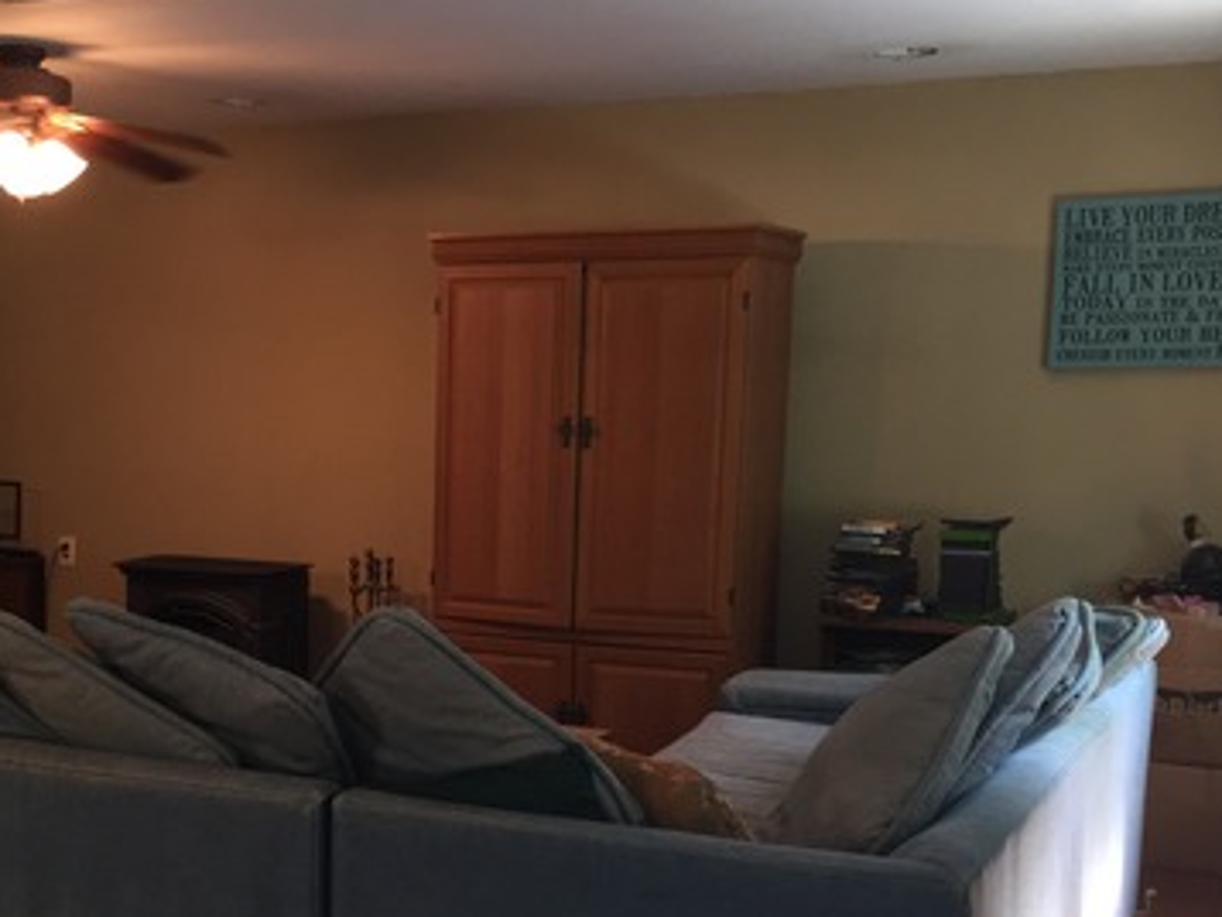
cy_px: 695
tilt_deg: -9.4
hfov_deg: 36.0
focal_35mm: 52
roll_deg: -0.7
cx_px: 315
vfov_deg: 27.6
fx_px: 1836
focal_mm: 4.15
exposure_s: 1/30
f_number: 2.2
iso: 80
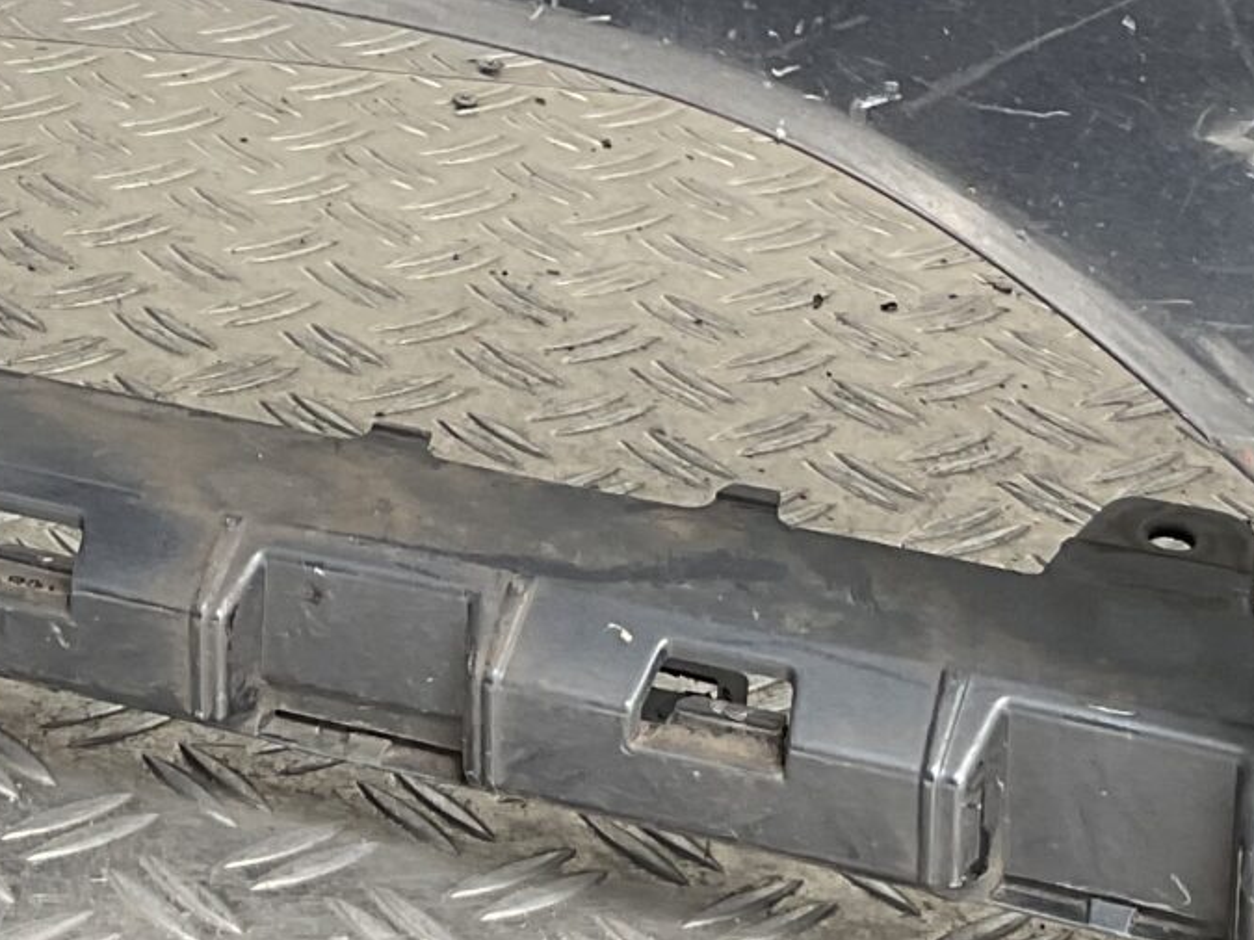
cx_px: 63
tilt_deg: -13.4
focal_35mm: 110
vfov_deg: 12.6
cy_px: -568
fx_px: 3984
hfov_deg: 17.5
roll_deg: -2.6
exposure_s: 1/152
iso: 16
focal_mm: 3
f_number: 1.8
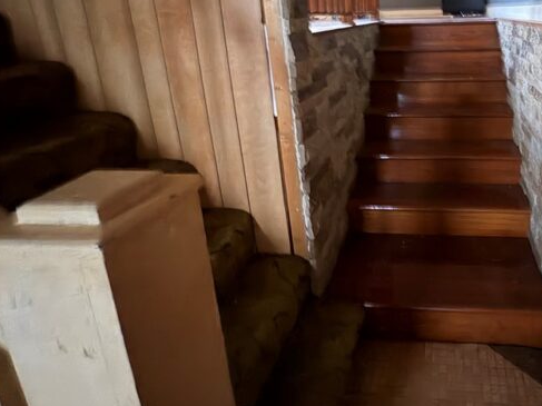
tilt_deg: -13.1
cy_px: 93
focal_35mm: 23
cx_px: 416
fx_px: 360
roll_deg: +2.5
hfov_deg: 68.4
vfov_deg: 55.5
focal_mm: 2.22
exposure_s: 1/8
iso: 640
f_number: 2.2
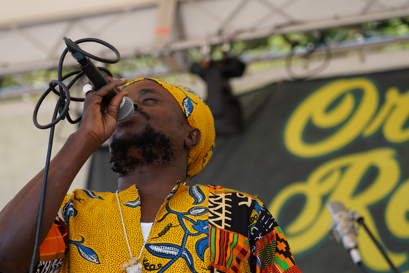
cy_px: 129
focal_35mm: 129
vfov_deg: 10.6
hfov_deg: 15.9
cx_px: 172
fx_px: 1465
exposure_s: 1/200
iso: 100
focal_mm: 105
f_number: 4.5
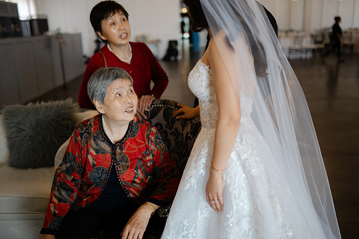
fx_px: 361
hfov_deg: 52.9
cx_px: 180
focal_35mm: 36
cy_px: 120
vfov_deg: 36.7
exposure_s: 1/160
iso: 220
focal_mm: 35
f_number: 1.4
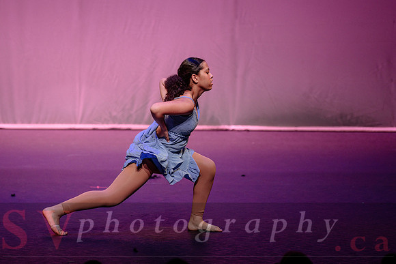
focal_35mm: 218
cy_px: 123
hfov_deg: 9.5
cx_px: 168
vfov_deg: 6.3
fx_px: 2394
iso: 1250
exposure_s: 1/500
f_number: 2.8
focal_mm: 170
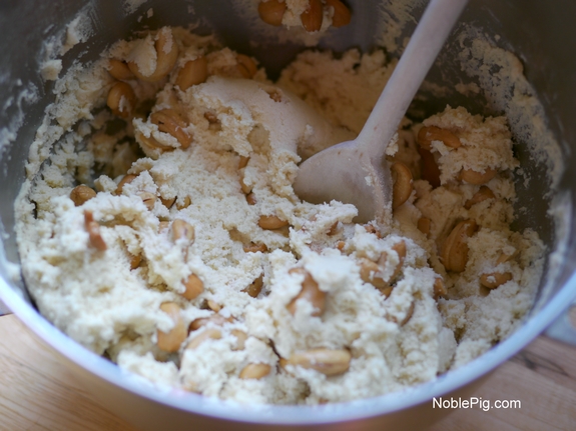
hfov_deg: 38.2
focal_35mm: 50
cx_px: 288
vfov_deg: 29.1
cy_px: 216
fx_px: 832
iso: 100
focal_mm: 25
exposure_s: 1/250
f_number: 2
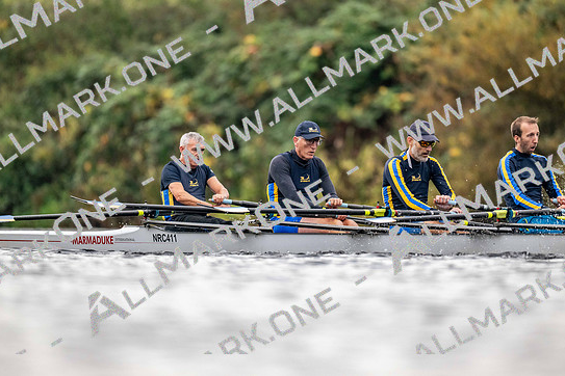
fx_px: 10059
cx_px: 300
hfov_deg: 3.2
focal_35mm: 641
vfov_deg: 2.1
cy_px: 176
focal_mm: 600
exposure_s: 1/2500
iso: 2200
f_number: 4
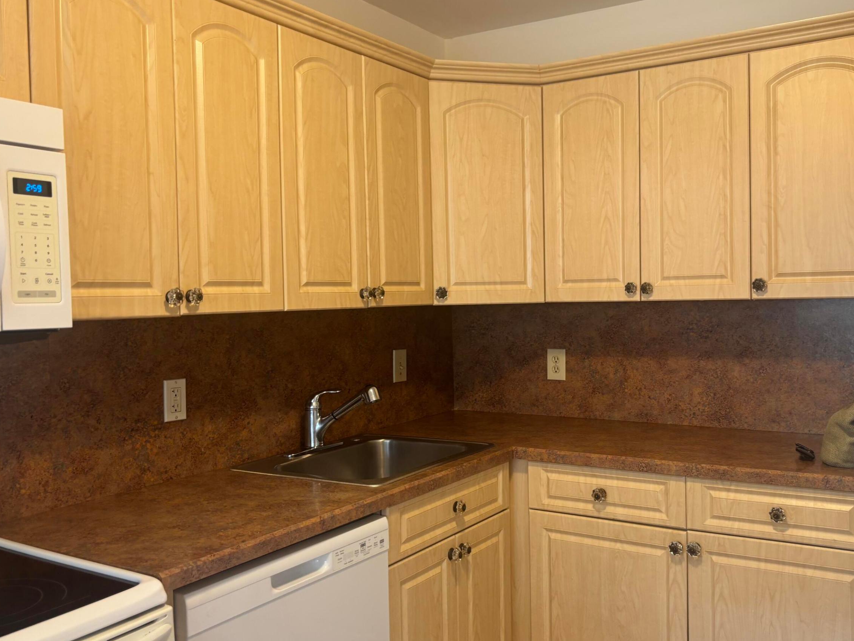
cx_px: 501
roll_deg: +2.4
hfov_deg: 55.0
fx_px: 814
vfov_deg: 42.9
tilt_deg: -2.1
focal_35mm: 33
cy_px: 328
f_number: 1.6
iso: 80
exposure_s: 1/60
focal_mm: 5.96
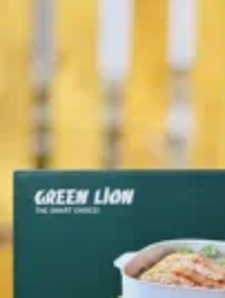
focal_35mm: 229
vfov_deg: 8.5
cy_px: 416
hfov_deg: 6.5
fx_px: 1978
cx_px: 156
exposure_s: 1/33
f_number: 2.8
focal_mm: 9
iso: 200
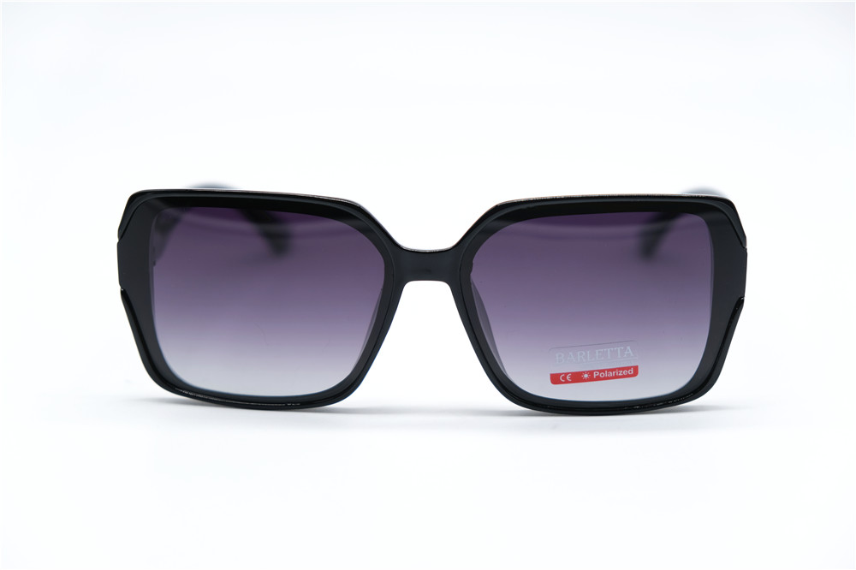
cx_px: 428
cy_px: 285
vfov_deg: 20.3
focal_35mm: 67
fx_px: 1592
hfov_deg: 30.1
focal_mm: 44.4
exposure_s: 1/150
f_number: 4
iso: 160
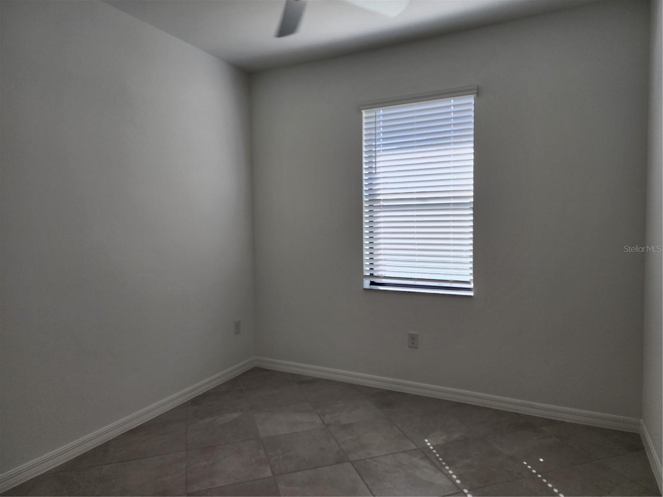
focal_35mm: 23
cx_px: 332
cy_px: 248
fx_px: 441
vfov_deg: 58.9
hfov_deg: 73.9
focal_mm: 6.4
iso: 40
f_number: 1.8
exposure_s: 1/180
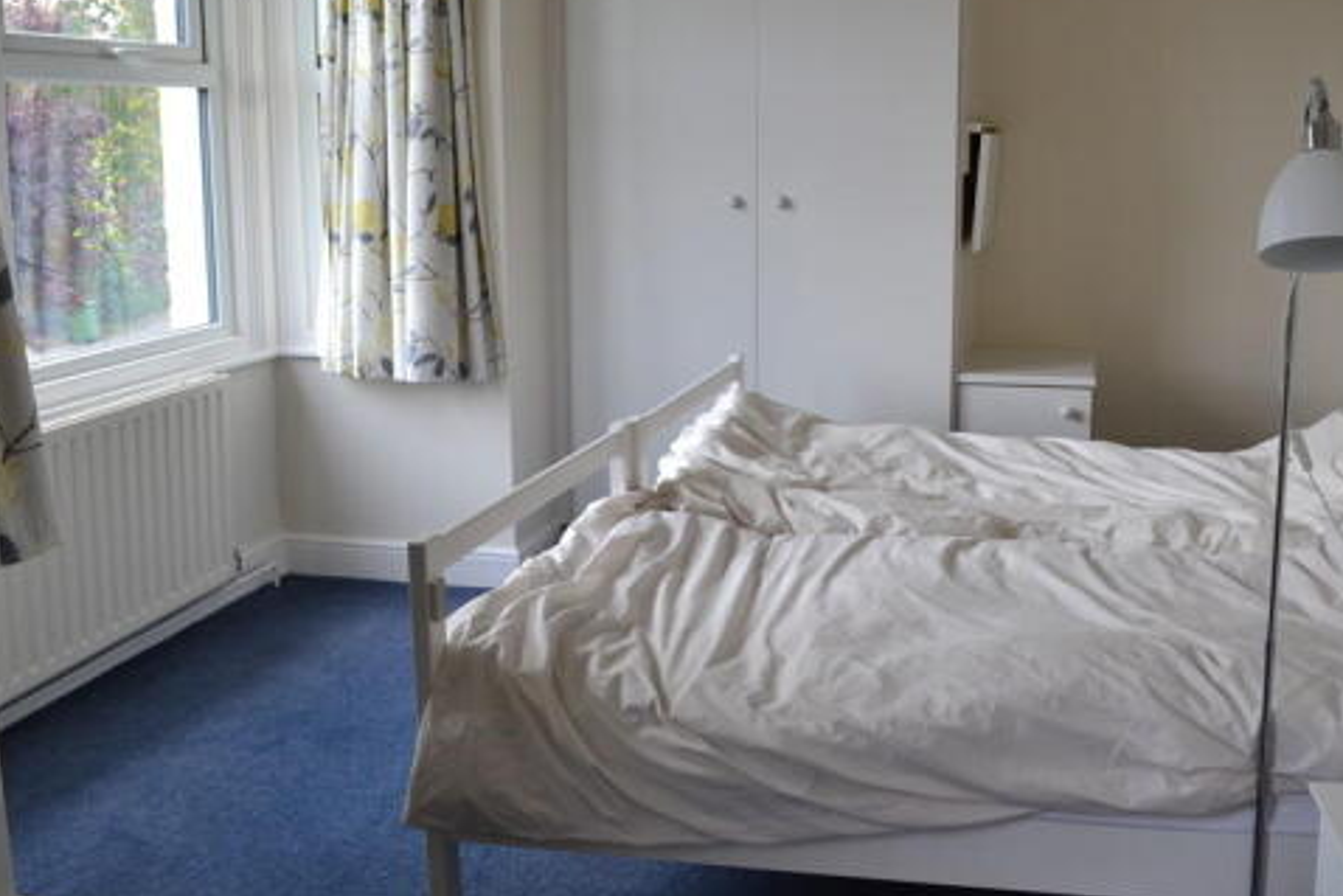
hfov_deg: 51.5
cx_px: 813
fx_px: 1381
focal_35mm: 37
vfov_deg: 35.8
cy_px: 347
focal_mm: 18
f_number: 8
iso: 400
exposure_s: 1/60
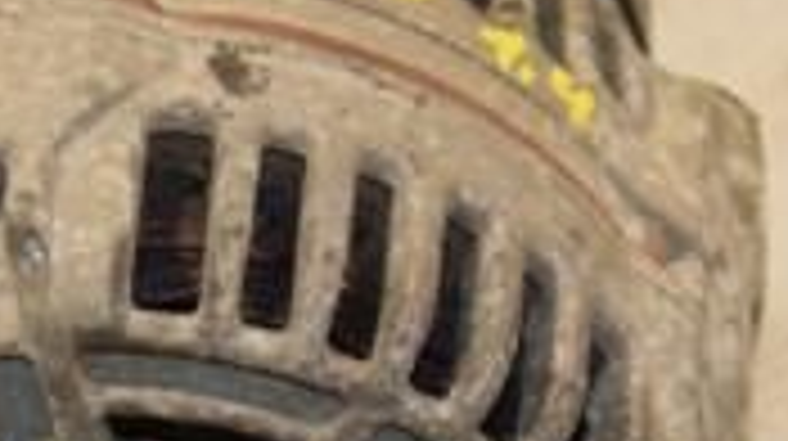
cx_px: 216
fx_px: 6971
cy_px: 396
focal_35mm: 334
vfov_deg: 3.6
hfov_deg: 6.5
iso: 800
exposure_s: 1/125
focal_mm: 62
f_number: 5.3
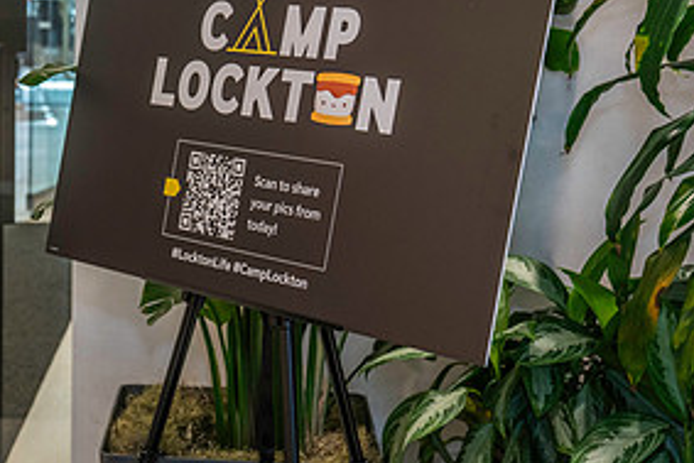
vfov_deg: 15.8
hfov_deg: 22.9
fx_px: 1659
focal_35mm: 86
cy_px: 114
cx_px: 39
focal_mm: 42
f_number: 4
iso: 1600
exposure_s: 1/160
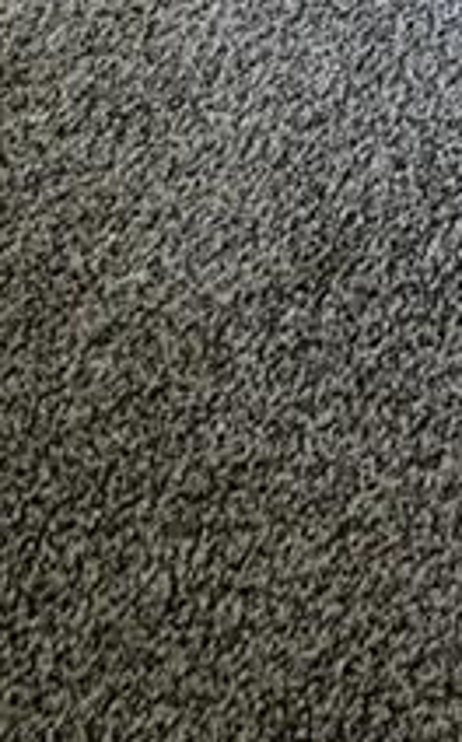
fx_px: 1697
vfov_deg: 14.5
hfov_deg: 13.4
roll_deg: -3.2
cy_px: -1092
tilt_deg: -29.6
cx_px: 917
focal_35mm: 84
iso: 125
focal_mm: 2.22
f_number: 2.2
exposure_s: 1/120
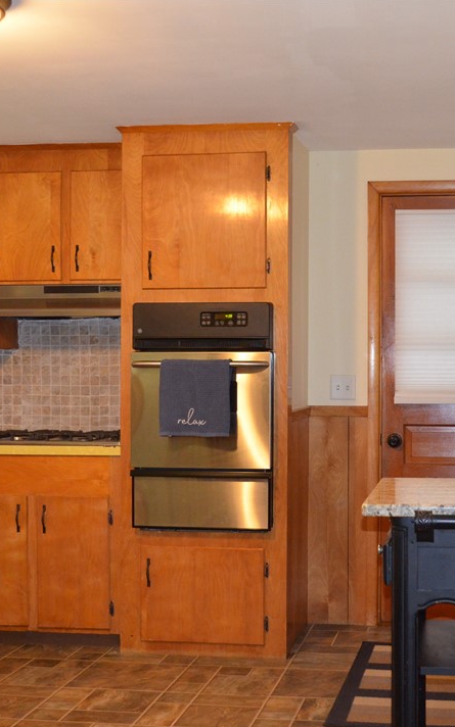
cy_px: 366
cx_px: 330
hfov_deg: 23.0
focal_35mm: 56
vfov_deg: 36.3
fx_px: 1111
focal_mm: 24
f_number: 4
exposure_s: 1/60
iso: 2200
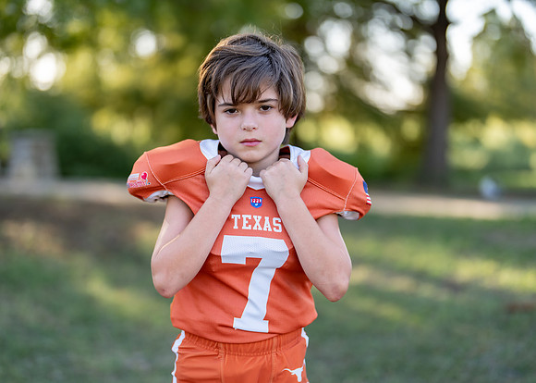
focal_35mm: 55
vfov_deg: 25.7
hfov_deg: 35.5
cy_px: 201
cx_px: 256
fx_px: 837
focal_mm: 50
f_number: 1.2
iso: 100
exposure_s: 1/1000
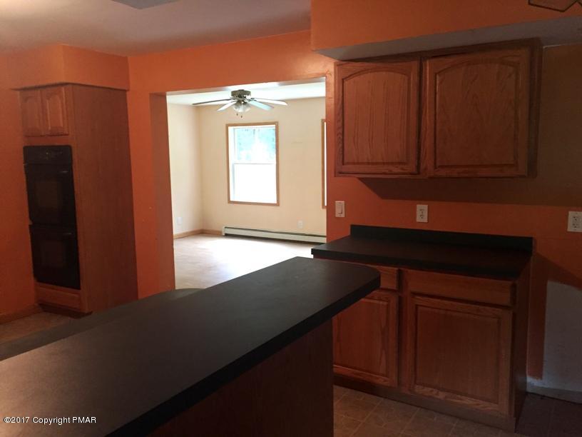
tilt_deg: -5.1
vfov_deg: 48.2
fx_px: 488
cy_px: 218
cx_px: 291
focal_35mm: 29
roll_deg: +0.2
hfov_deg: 61.7
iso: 200
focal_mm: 4.15
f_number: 2.2
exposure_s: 1/30
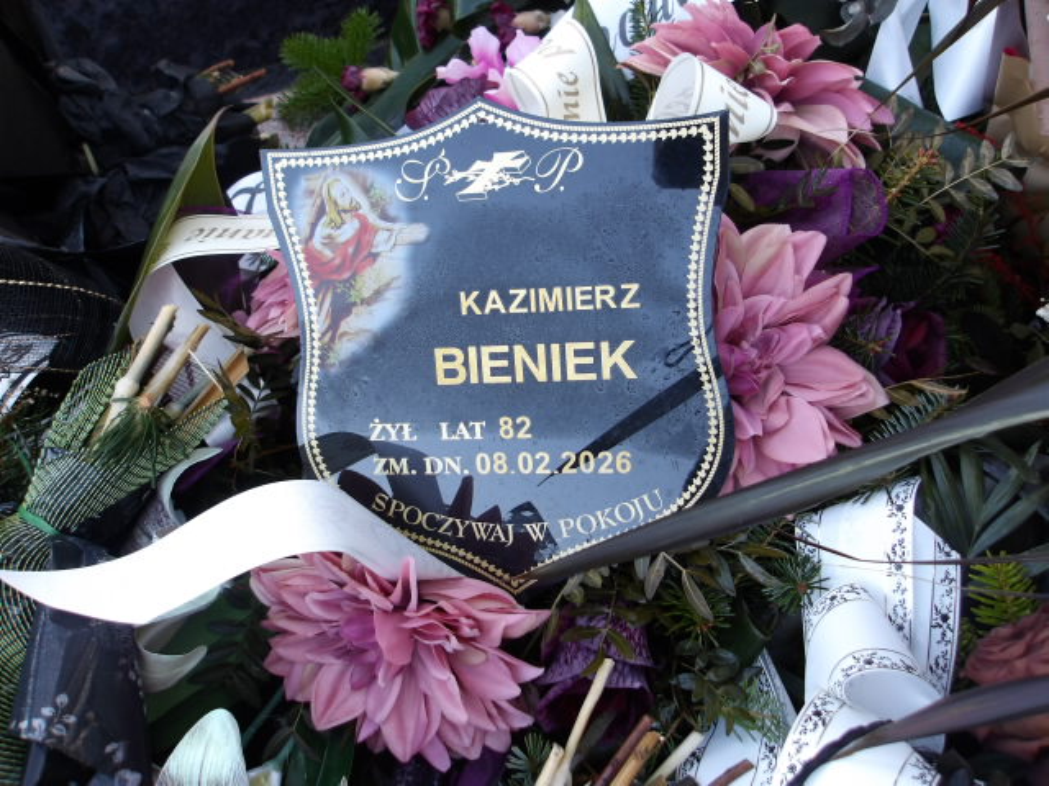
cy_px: 393
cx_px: 524
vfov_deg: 51.4
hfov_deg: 65.3
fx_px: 818
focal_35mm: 27
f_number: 3
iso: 100
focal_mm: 4.9
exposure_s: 1/66
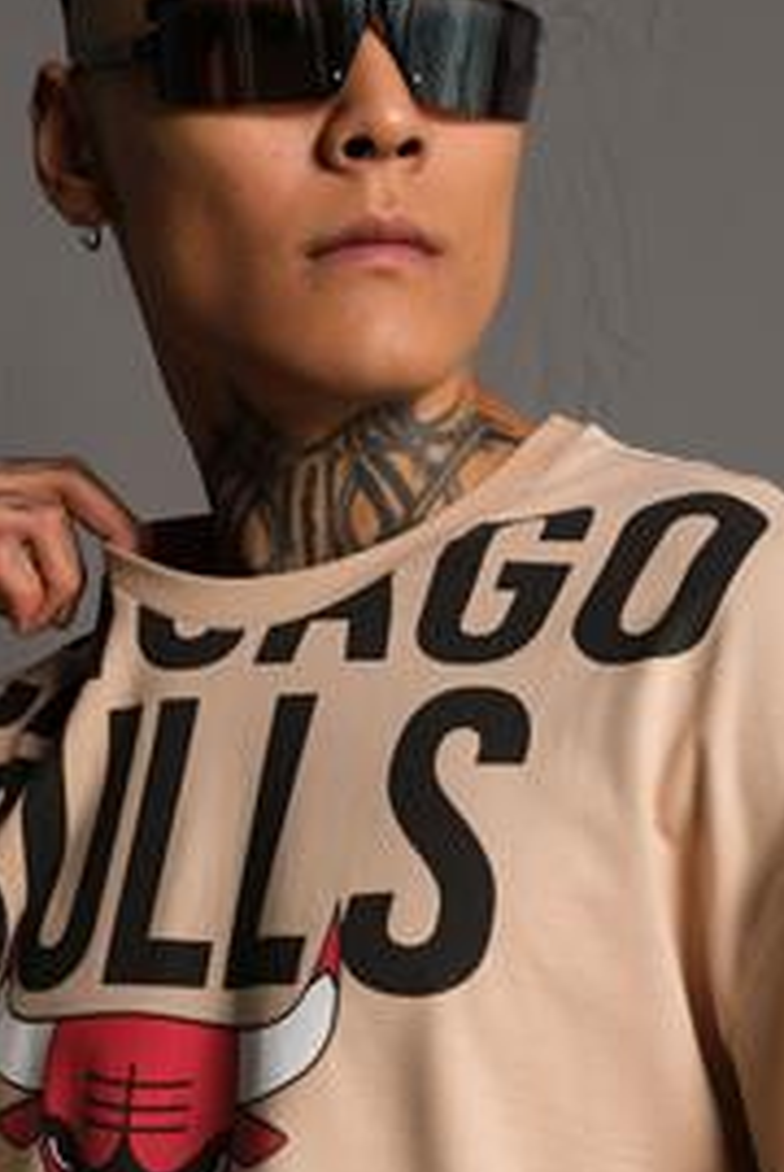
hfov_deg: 18.0
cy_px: 804
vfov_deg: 26.4
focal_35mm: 76
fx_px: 2476
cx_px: 422
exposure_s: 1/160
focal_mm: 23.3
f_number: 5
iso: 160
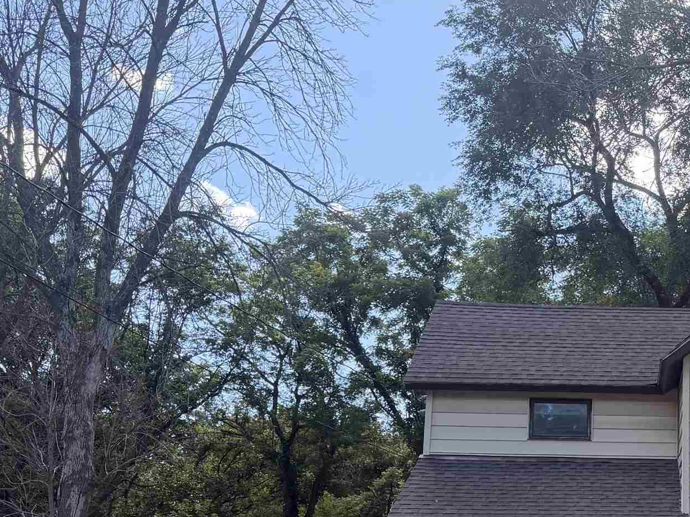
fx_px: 1176
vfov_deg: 24.3
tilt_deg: +10.9
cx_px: 703
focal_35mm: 59
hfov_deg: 30.2
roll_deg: -0.6
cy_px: 428
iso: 100
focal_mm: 6.76
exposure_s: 1/1230
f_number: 1.78
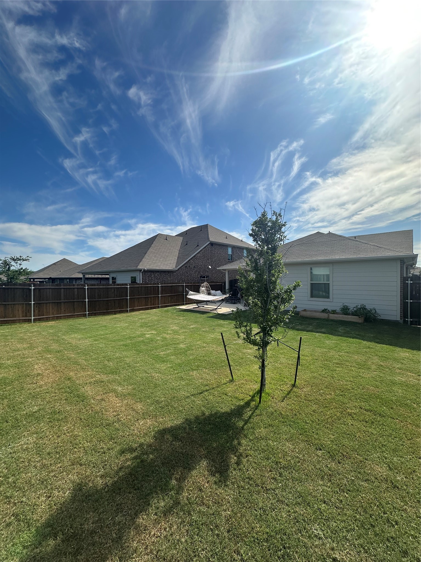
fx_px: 227
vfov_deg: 102.1
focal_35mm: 14
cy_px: 281
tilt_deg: +0.4
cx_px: 210
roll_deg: -0.5
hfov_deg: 85.7
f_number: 2.2
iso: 50
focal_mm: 2.22
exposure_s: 1/2304
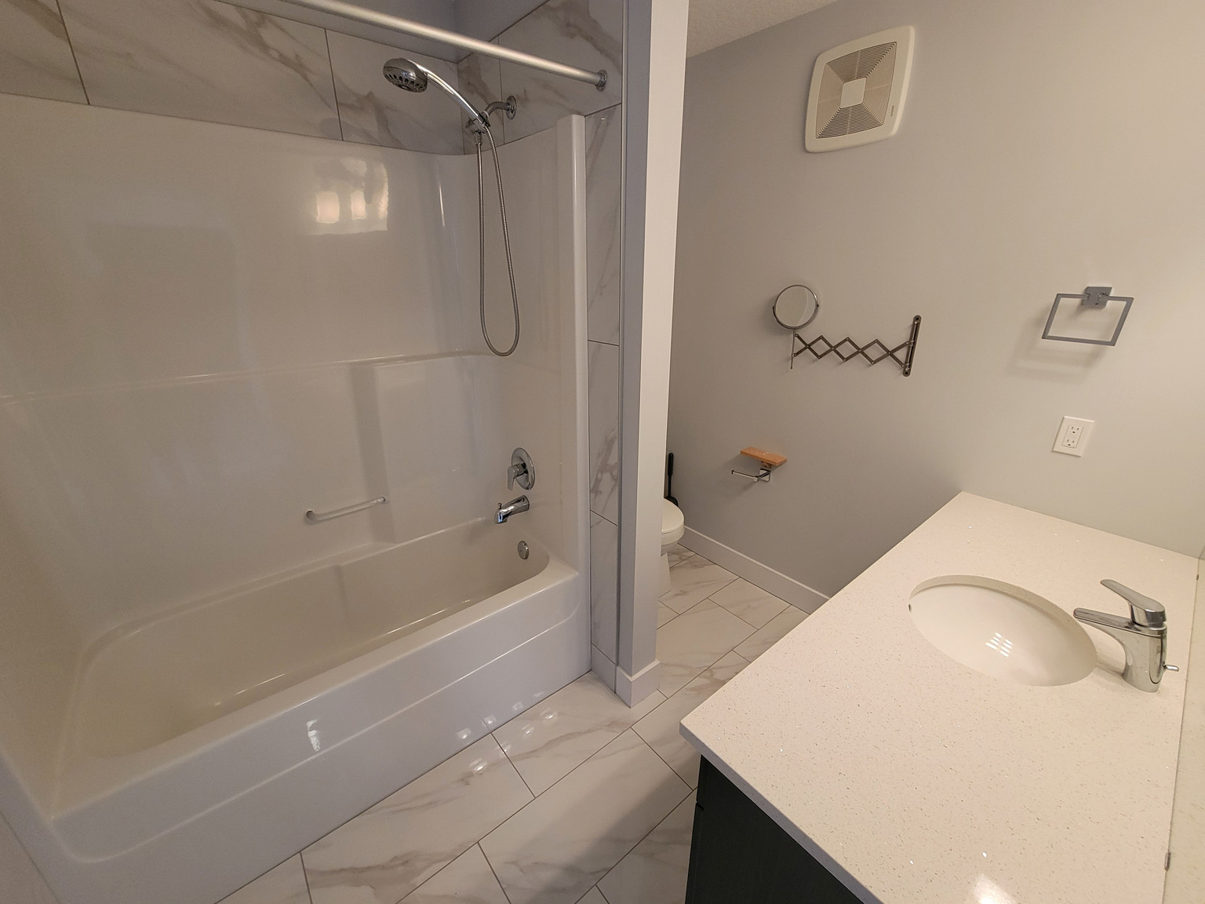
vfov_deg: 89.9
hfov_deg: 106.2
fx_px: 453
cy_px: 452
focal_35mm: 13
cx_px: 602
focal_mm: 2.2
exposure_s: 1/60
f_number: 2.2
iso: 250
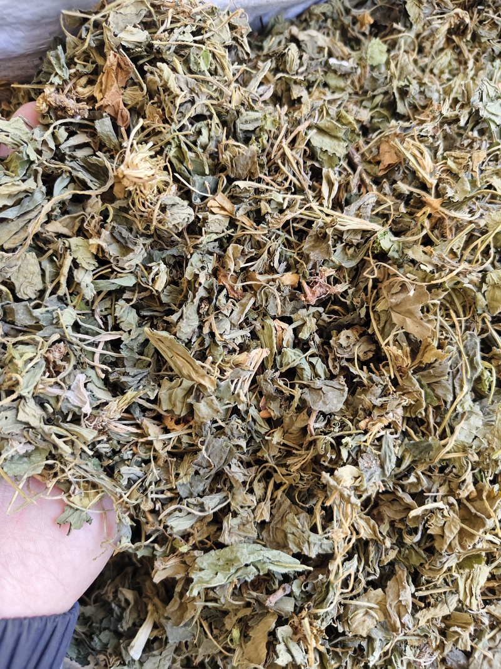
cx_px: 250
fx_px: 444
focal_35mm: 23
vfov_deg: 73.9
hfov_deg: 58.9
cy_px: 334
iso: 1034
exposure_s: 1/510
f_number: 1.88
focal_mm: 5.56
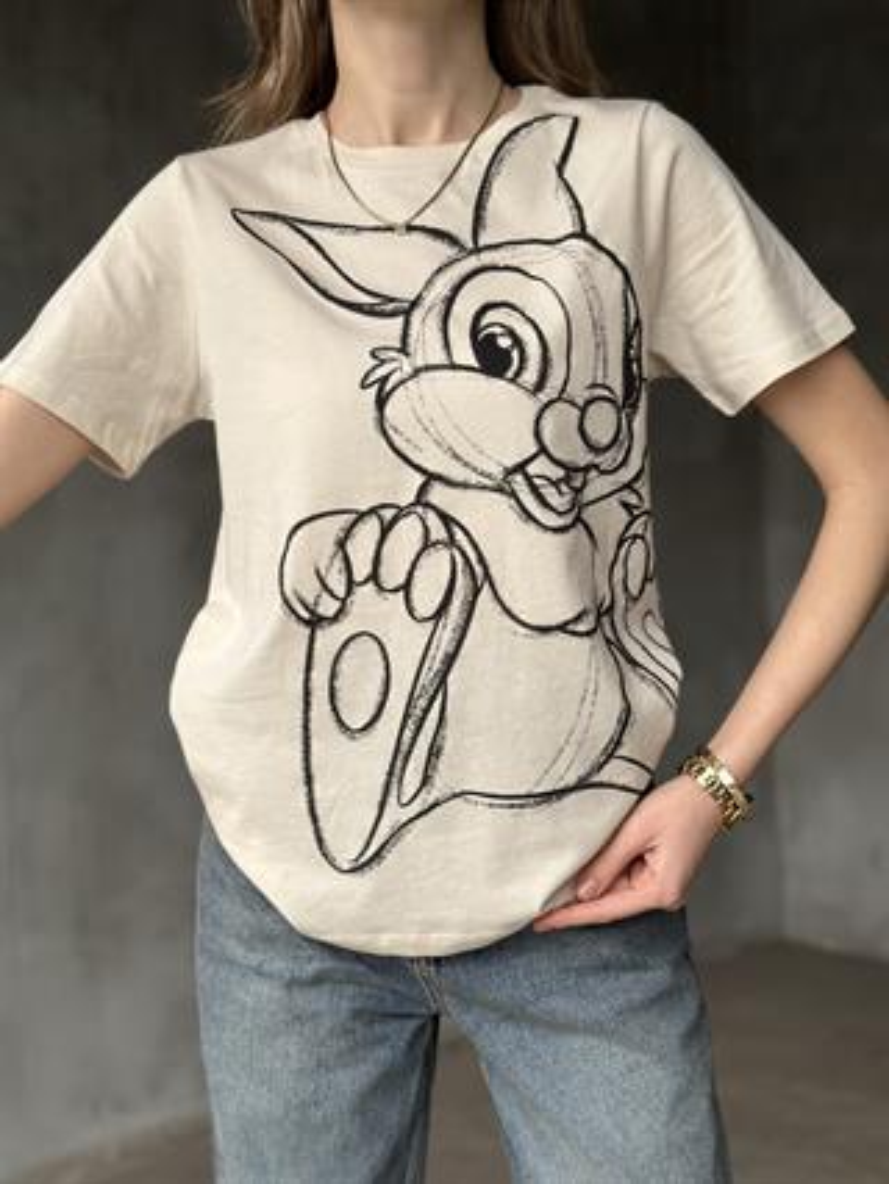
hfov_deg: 30.3
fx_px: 1642
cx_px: 444
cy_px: 592
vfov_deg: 39.6
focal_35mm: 48
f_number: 1.78
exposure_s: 1/99
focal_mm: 6.86
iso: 125
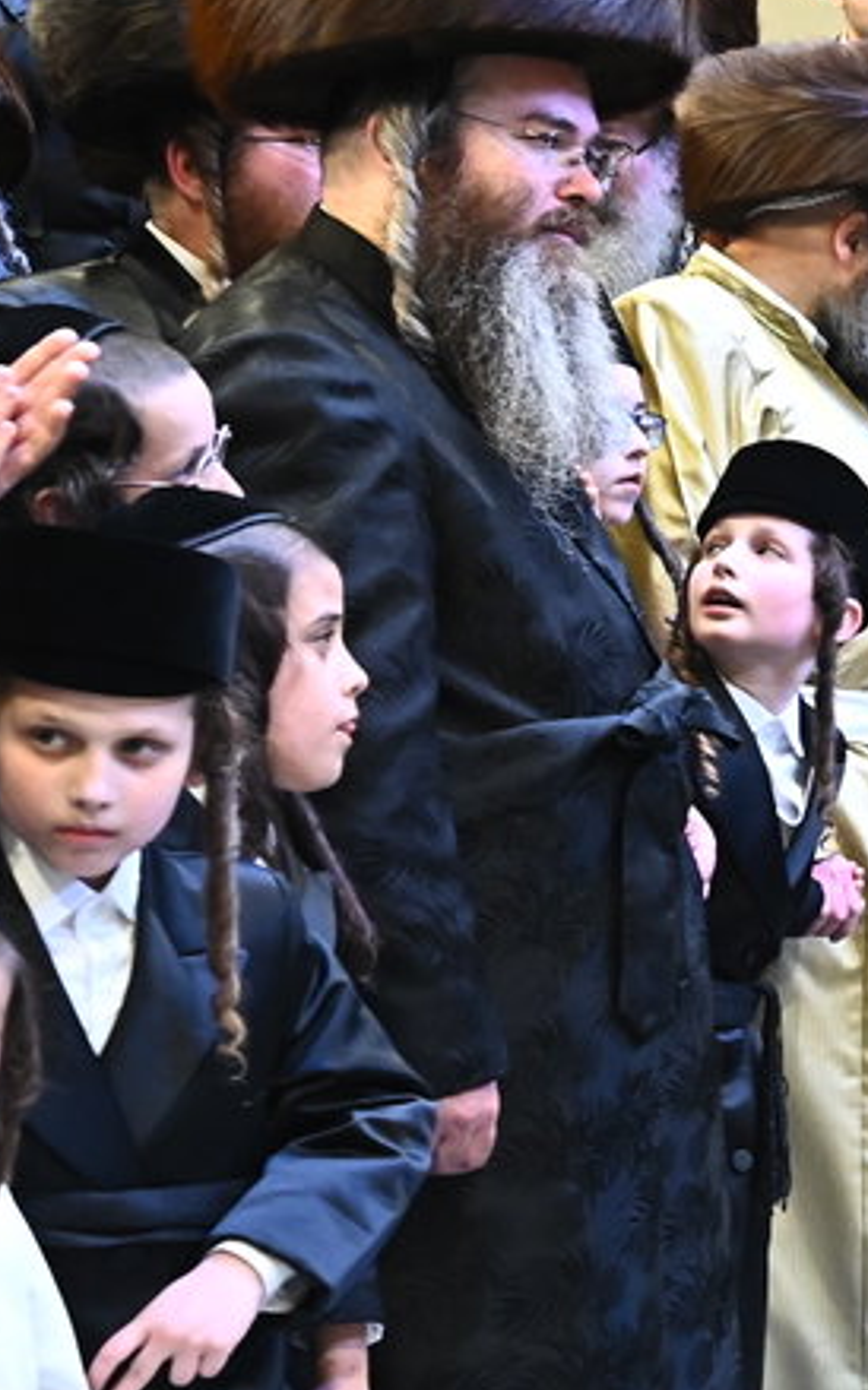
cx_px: 2167
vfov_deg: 17.8
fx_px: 4433
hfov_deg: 9.7
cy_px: 774
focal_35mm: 117
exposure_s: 1/160
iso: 3200
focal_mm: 36
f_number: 5
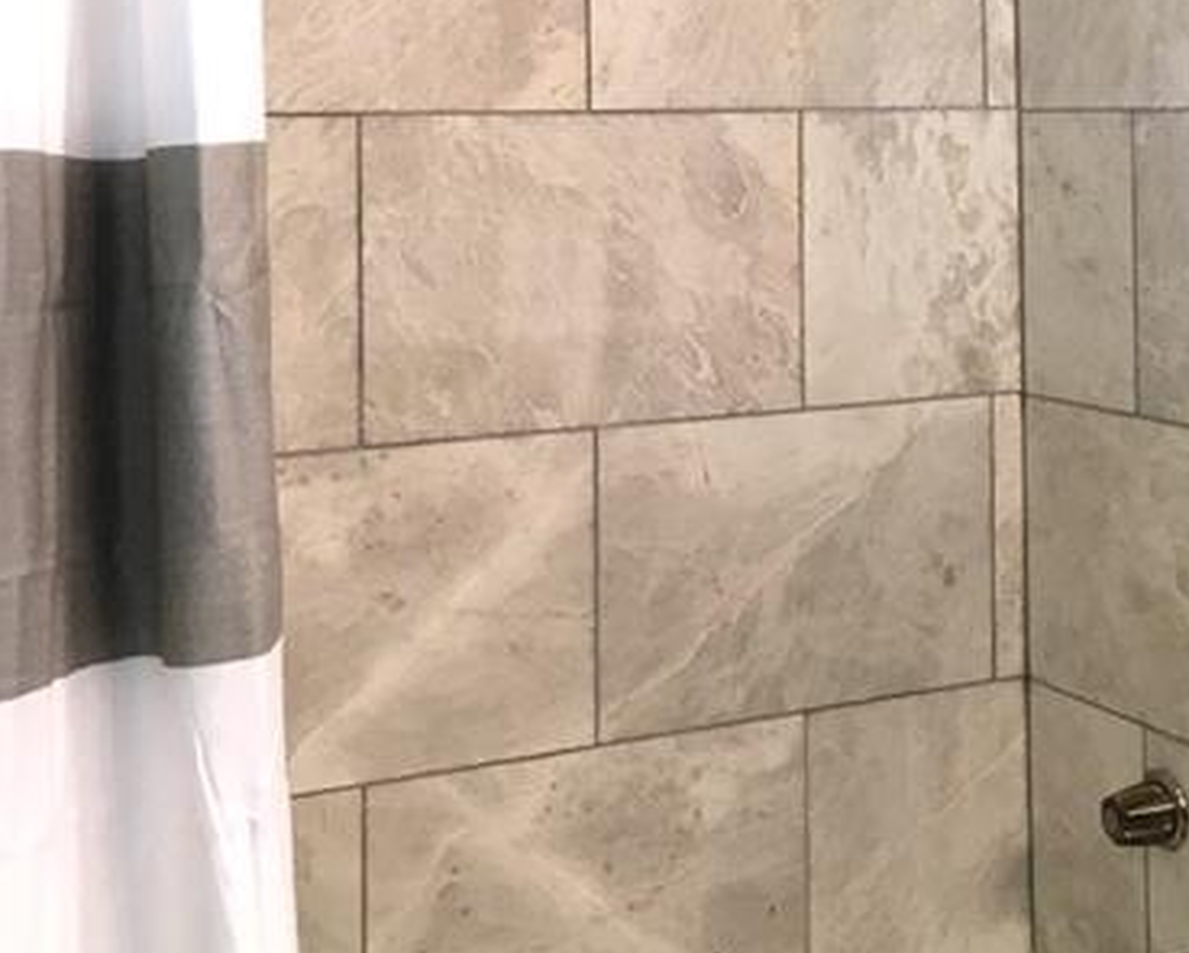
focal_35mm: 59
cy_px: 84
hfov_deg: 31.6
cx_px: 814
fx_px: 2078
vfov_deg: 25.0
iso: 64
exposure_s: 1/30
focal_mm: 4.15
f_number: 2.2
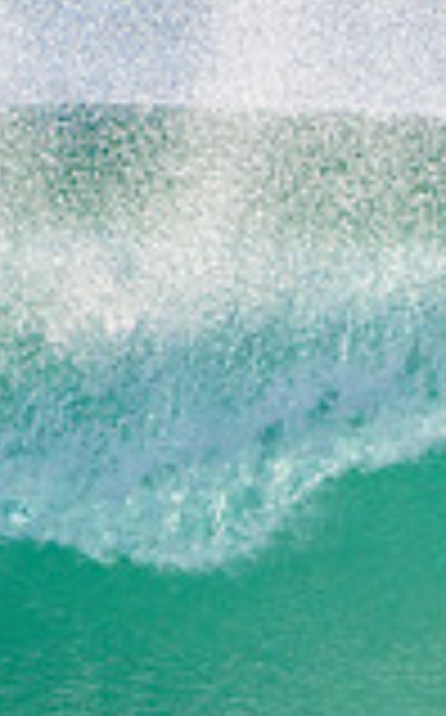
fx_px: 44540
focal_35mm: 2284
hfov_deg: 0.6
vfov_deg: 0.9
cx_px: 1279
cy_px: 961
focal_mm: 500
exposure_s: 1/2000
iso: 220
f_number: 5.6
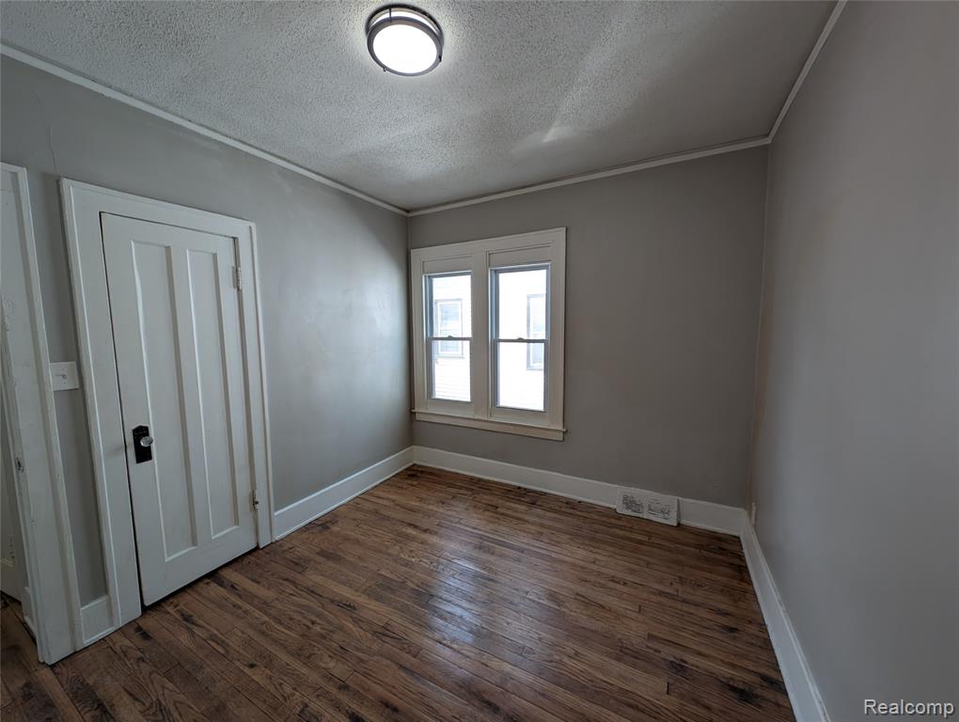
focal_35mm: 12
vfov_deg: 94.6
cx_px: 480
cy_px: 361
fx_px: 333
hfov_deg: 110.5
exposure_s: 1/120
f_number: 1.95
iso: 59
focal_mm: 2.23
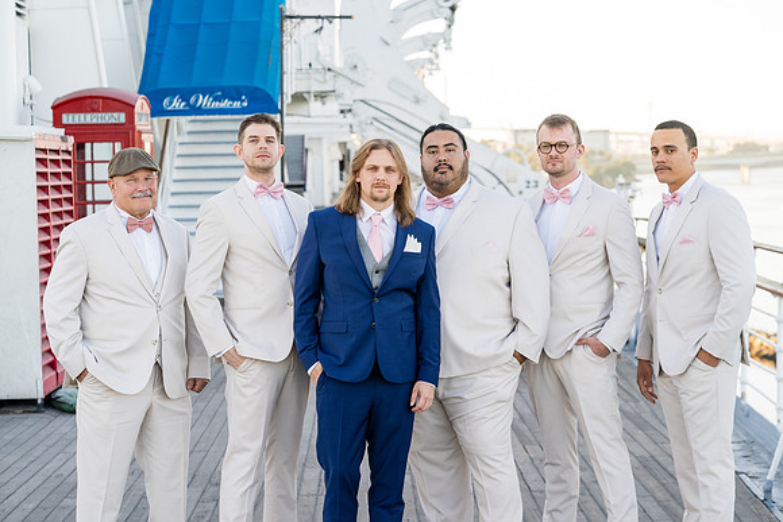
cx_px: 392
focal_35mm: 85
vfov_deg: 16.1
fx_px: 1849
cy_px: 261
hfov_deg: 23.9
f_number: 5
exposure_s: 1/250
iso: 320
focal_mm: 85
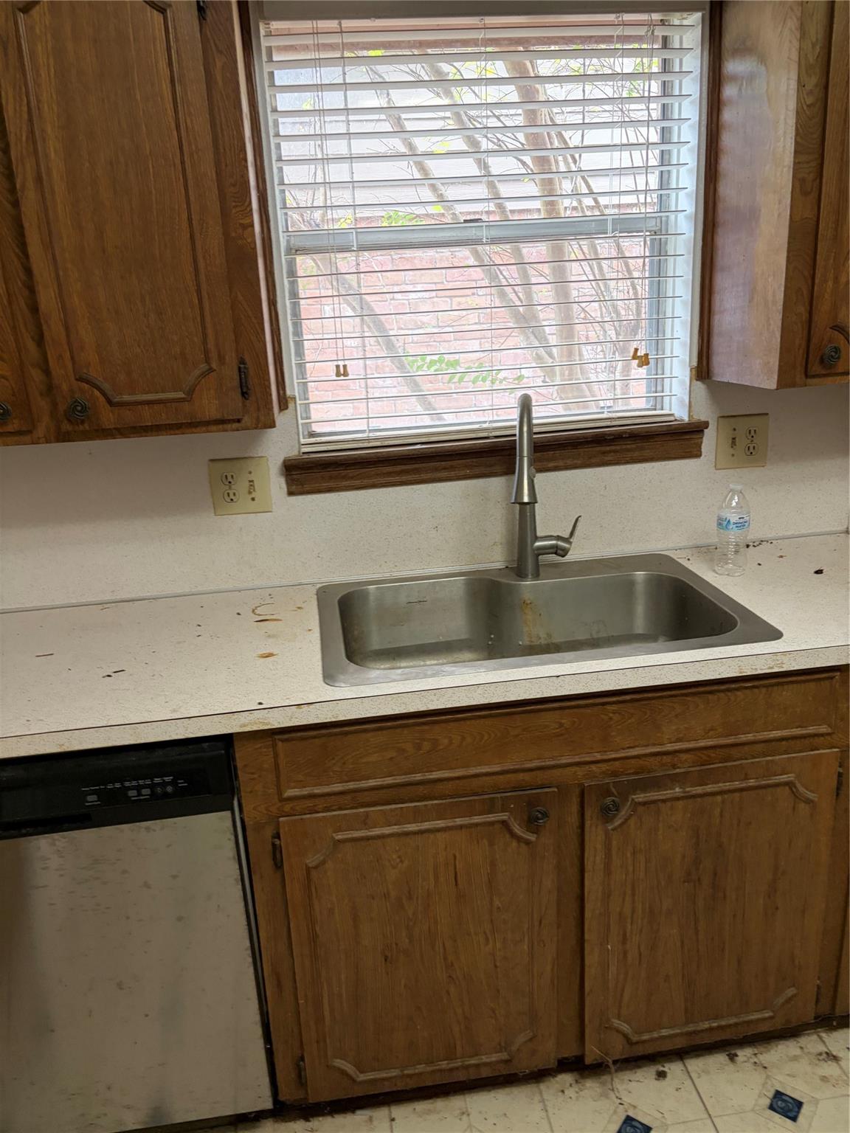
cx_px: 425
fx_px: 851
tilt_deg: -16.7
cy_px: 566
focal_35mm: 26
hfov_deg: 53.1
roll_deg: +1.7
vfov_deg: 67.3
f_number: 1.6
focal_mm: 5.96
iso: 160
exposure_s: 1/60
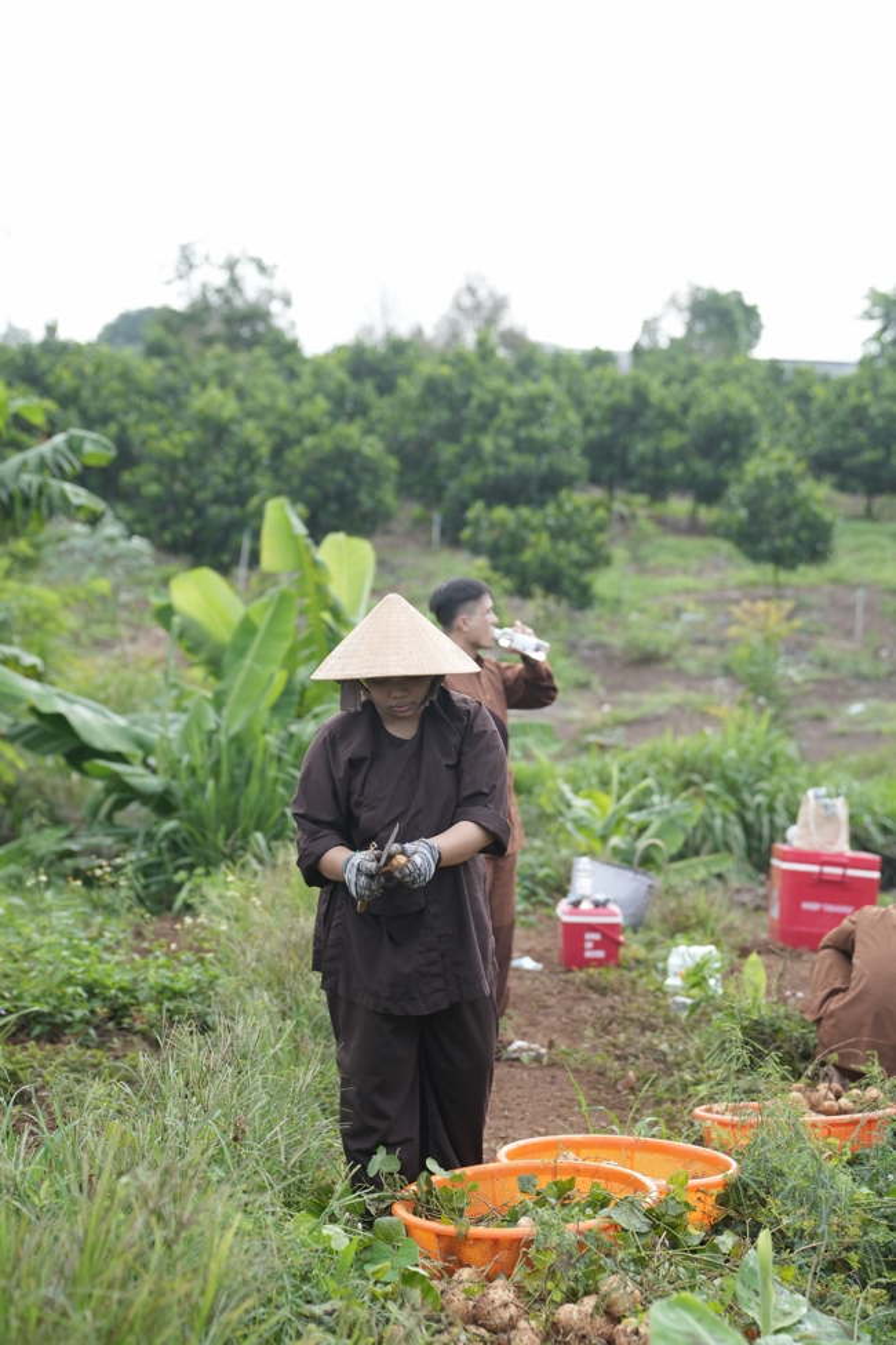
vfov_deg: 26.3
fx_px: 2874
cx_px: 448
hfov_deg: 17.7
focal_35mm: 77
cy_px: 672
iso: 400
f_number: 3.2
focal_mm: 77
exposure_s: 1/1000
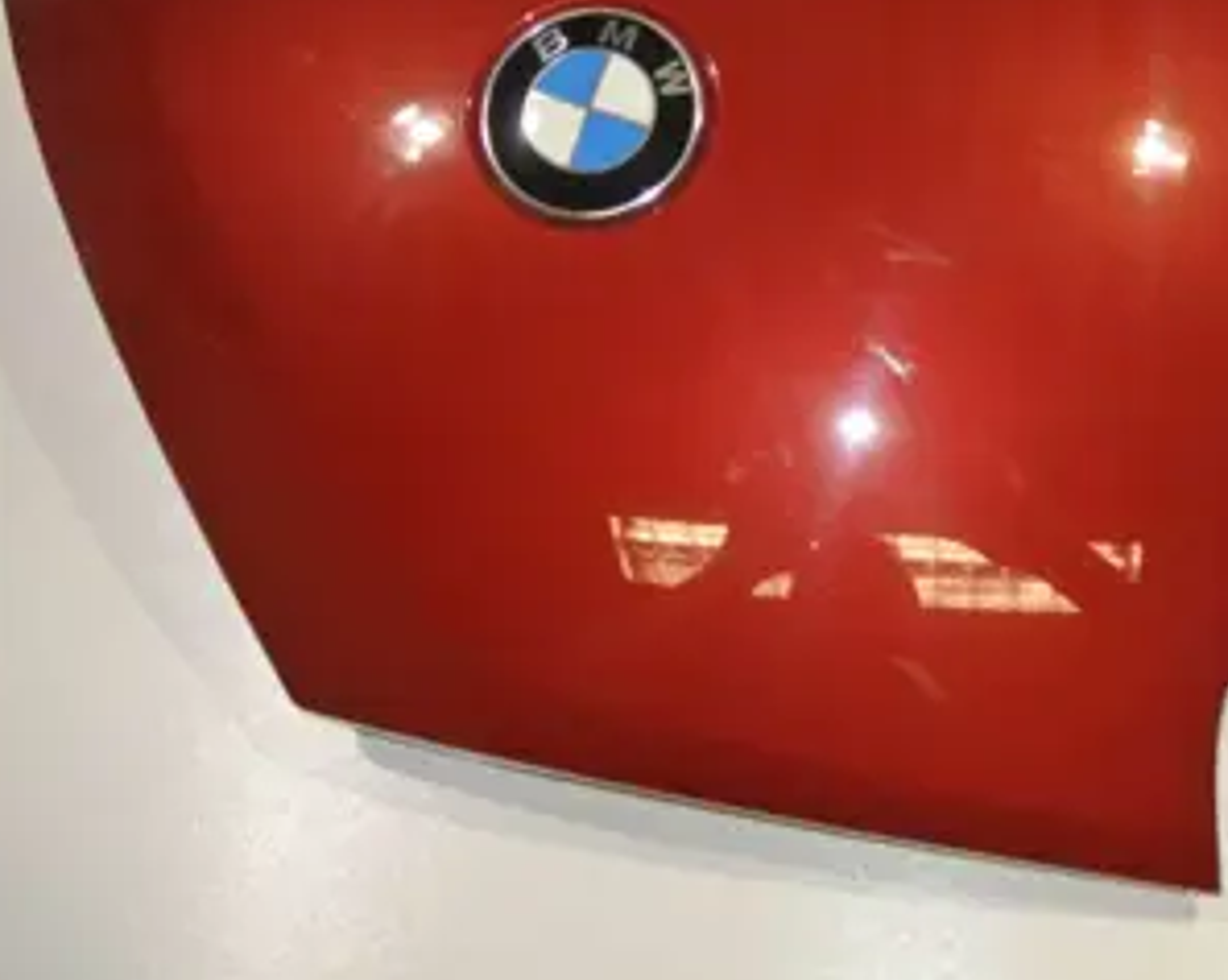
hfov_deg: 38.8
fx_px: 1670
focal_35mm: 46
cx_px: 988
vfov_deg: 32.5
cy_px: 335
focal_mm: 10
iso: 200
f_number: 3.5
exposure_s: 1/60
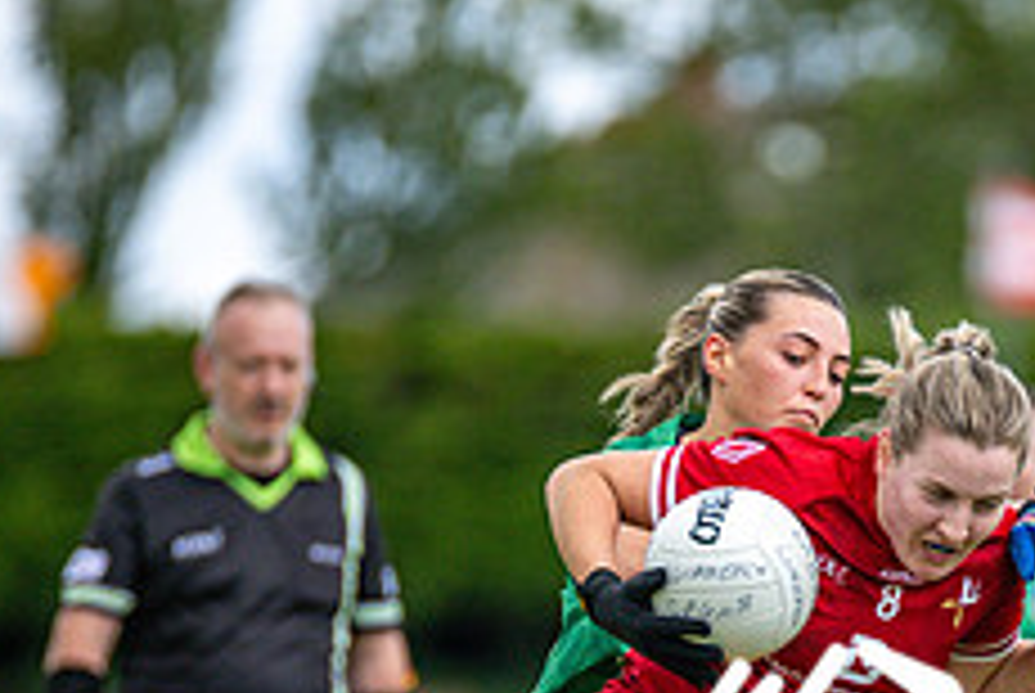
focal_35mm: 755
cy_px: 830
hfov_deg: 2.7
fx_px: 21734
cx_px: 842
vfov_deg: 1.8
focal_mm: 300
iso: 450
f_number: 2.8
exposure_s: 1/6400
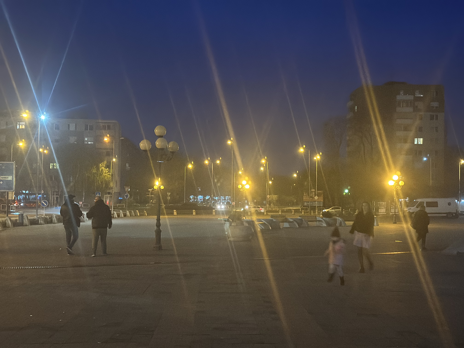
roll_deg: -1.7
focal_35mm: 48
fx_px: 643
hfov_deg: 39.7
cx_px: 232
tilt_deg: +1.9
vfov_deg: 30.3
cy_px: 174
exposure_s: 1/25
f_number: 1.78
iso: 1000
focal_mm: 6.86
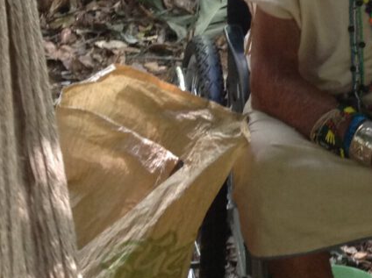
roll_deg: -2.7
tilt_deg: -15.2
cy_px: -77
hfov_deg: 18.9
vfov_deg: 14.3
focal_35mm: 99
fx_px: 1063
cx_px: 426
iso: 160
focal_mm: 4.28
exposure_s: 1/15
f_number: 2.4
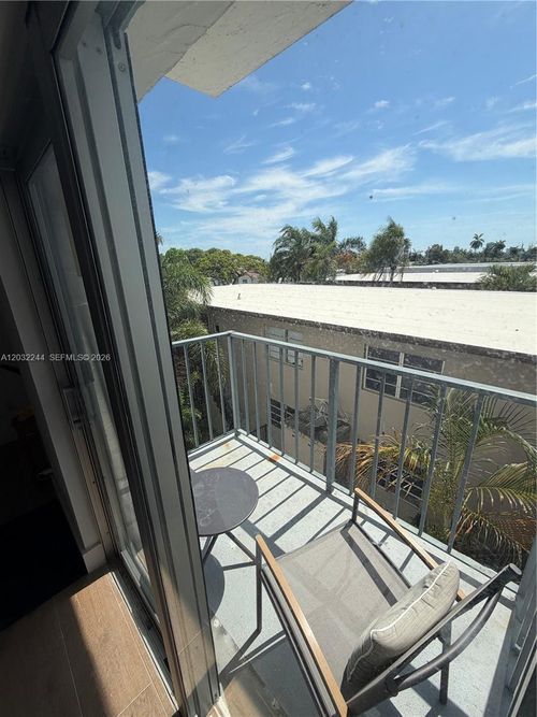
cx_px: 268
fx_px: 290
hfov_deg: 85.7
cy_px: 358
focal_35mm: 14
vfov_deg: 102.1
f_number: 2.2
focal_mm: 2.22
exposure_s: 1/853
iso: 20
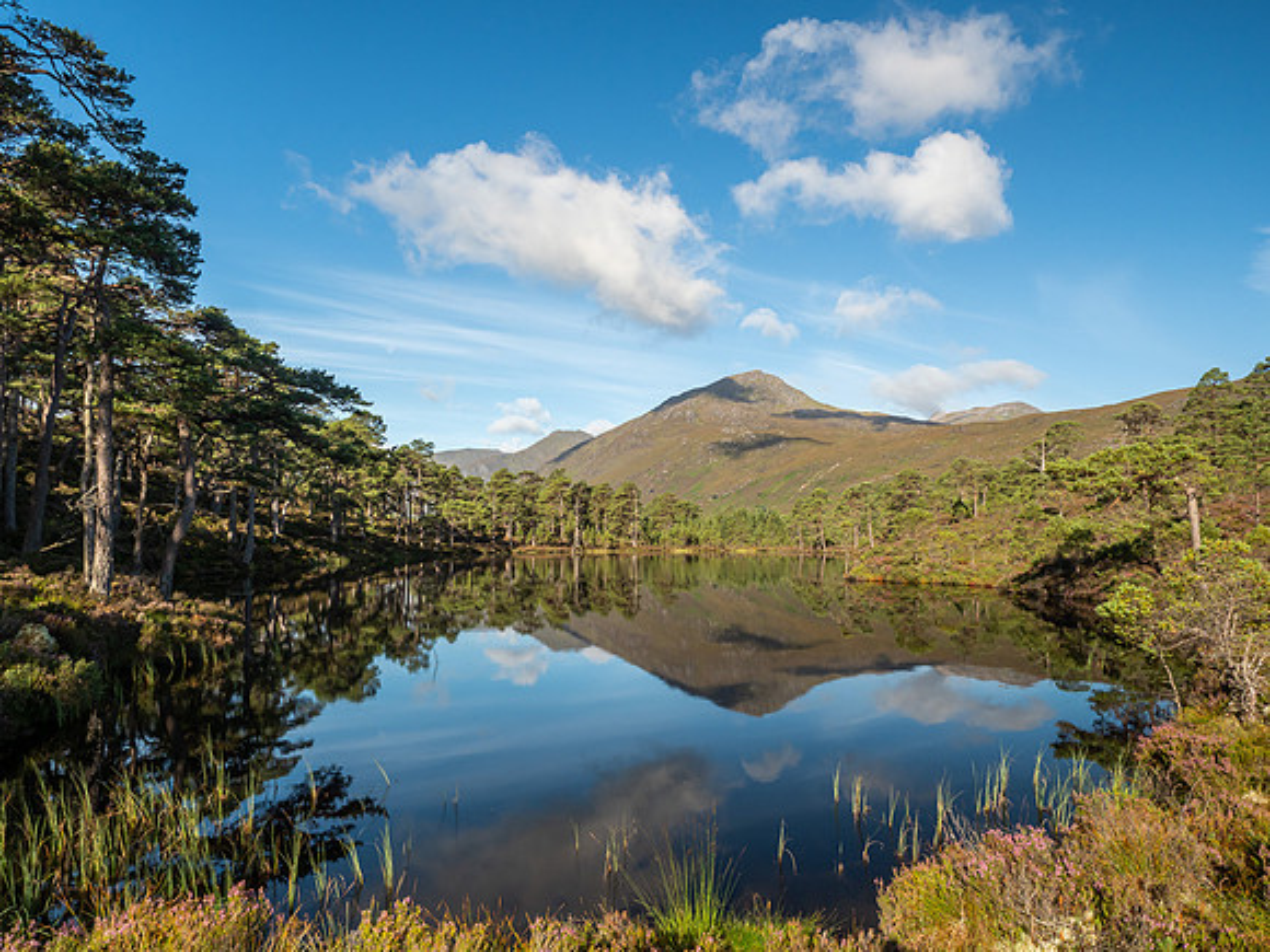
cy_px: 476
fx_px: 881
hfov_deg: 71.6
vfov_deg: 56.8
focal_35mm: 24
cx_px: 635
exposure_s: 1/200
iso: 200
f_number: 7.1
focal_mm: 12
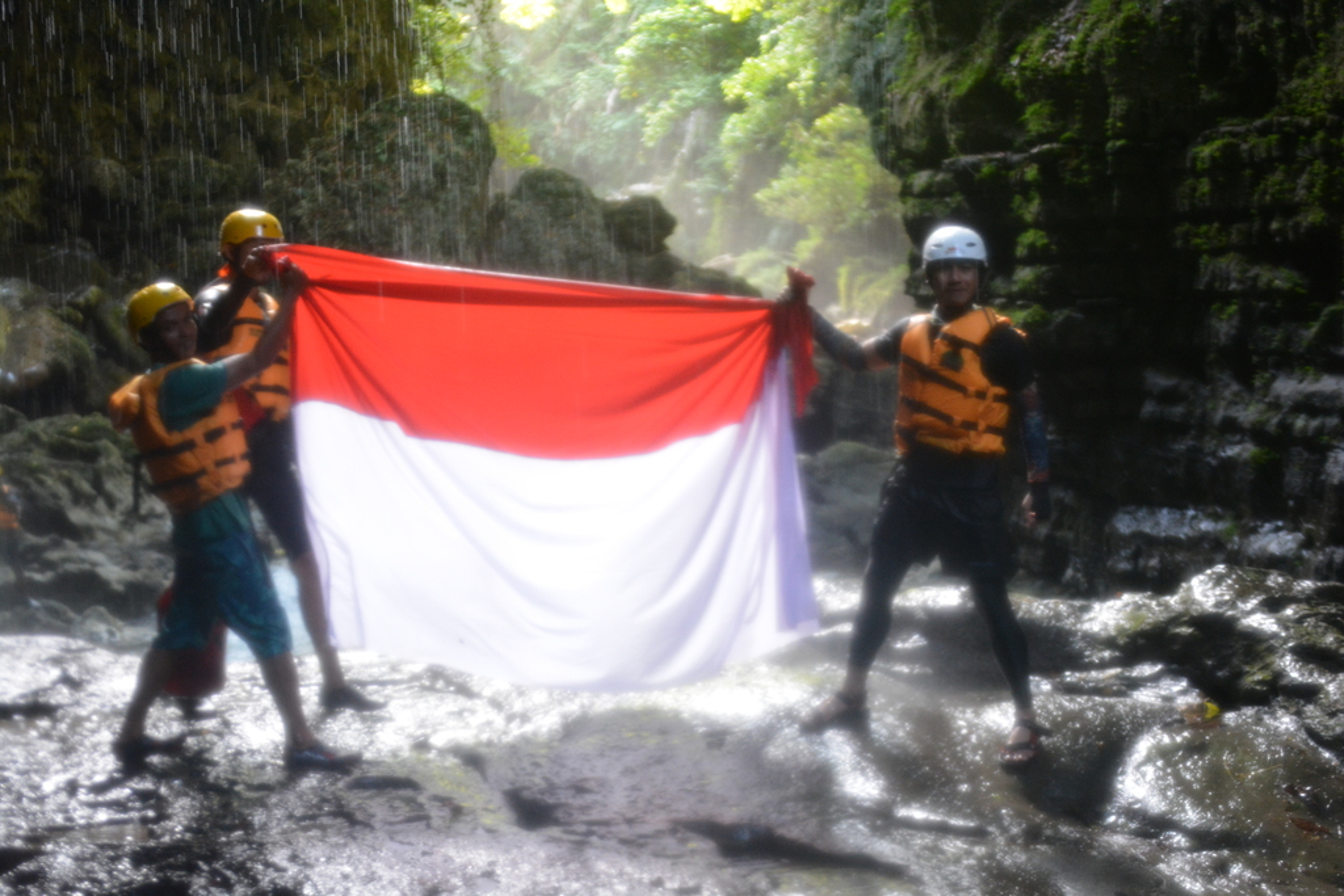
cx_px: 672
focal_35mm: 82
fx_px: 3080
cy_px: 448
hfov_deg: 24.6
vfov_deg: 16.6
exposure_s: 1/60
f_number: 4
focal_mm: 55
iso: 1600
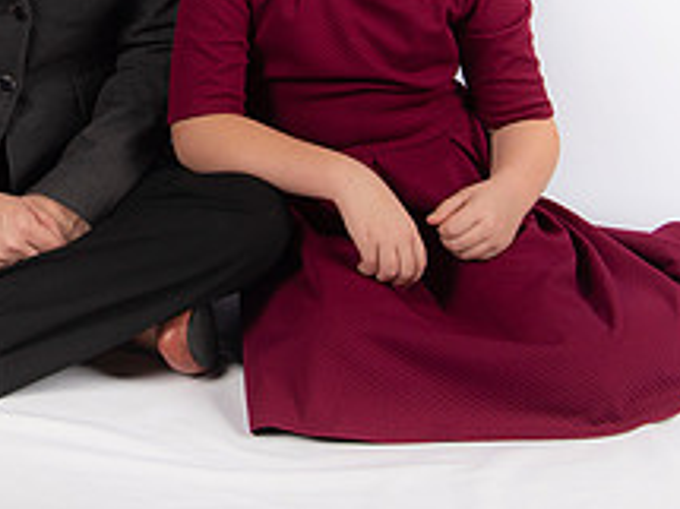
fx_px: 2238
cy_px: -9
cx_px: 73
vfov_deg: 12.8
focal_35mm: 114
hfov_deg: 17.0
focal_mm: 44
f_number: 5.6
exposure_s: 1/200
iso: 100
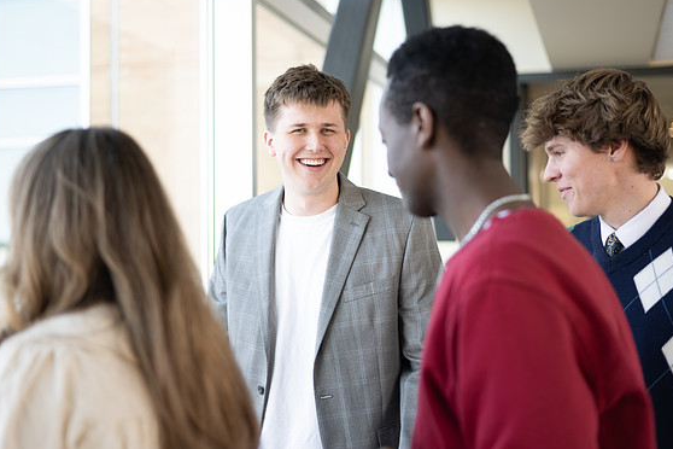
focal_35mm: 52
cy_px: 217
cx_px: 336
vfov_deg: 26.0
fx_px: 972
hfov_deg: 38.2
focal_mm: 50
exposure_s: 1/200
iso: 100
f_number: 1.8
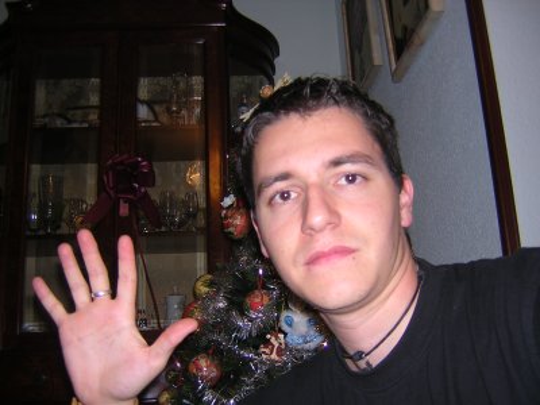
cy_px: 202
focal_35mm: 36
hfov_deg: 51.4
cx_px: 270
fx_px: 562
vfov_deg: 39.7
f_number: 2.6
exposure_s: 1/60.1
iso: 100
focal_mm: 4.7
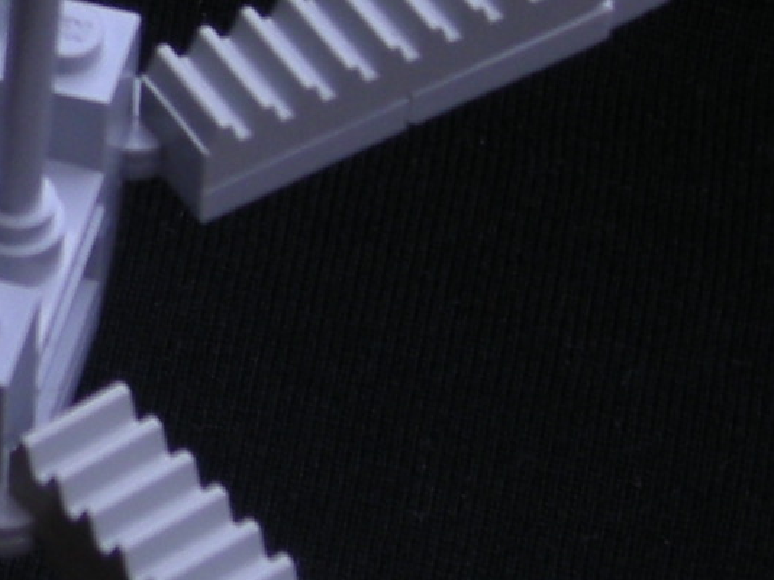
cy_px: 168
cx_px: -913
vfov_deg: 6.2
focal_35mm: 238
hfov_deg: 7.9
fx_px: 5319
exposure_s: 1/16.5
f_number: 3.2
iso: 64
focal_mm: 7.9
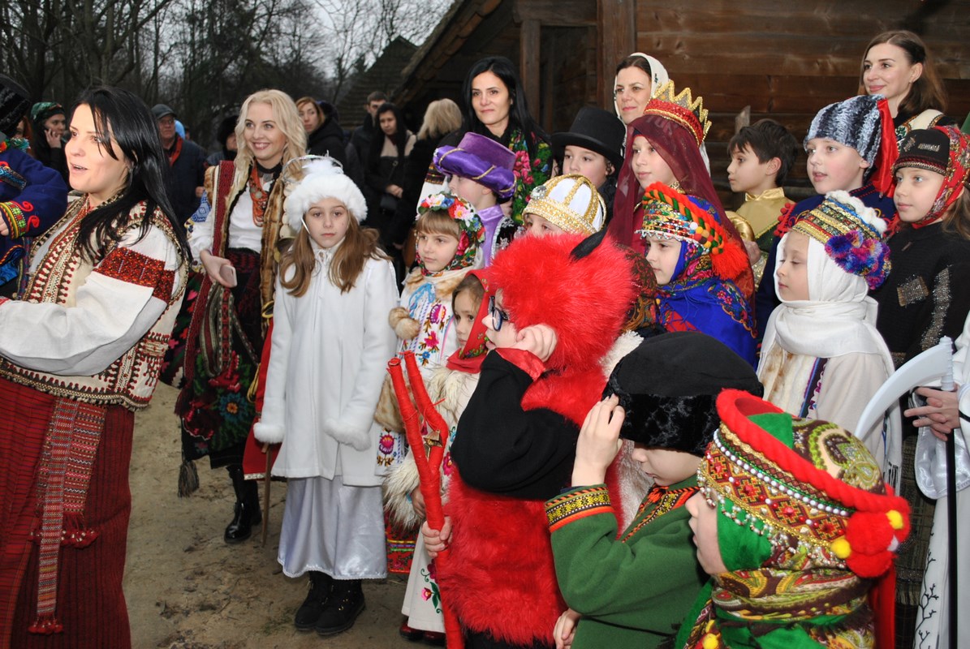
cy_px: 324
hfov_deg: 53.1
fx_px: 971
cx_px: 485
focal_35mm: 36
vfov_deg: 37.0
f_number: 4
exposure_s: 1/60
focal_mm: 24
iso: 200
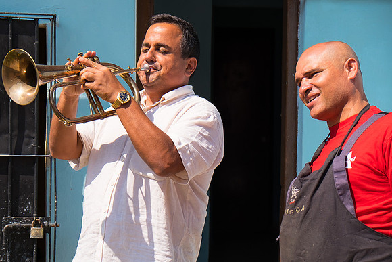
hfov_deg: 28.4
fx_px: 773
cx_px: 175
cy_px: 145
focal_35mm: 71
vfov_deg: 19.2
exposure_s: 1/1900
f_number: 4
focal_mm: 42.5
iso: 400
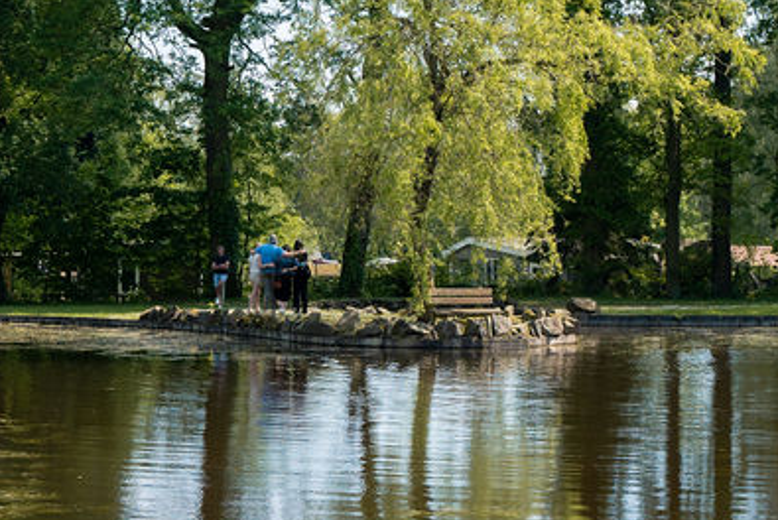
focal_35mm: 109
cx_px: 360
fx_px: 2357
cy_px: 103
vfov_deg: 12.5
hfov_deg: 18.7
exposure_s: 1/800
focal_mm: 41
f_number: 4.5
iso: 400
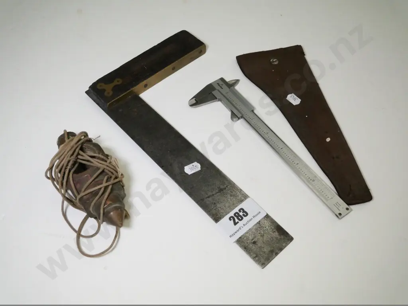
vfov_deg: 39.7
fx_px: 424
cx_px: 204
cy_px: 153
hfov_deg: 51.4
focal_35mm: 36
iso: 3200
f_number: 4.5
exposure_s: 1/1000
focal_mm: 18
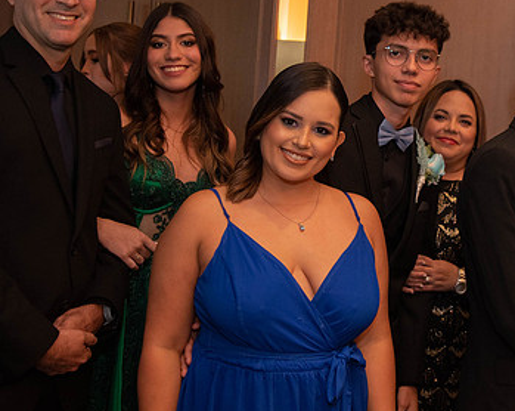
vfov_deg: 26.0
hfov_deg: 32.0
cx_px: 382
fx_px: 883
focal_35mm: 58
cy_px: 136
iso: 800
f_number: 4.5
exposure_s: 1/60
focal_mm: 31
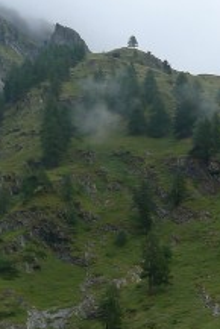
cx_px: 258
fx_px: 879
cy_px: 381
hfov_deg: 13.9
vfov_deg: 20.1
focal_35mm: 96
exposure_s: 1/200
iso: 80
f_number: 2.8
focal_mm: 5.5
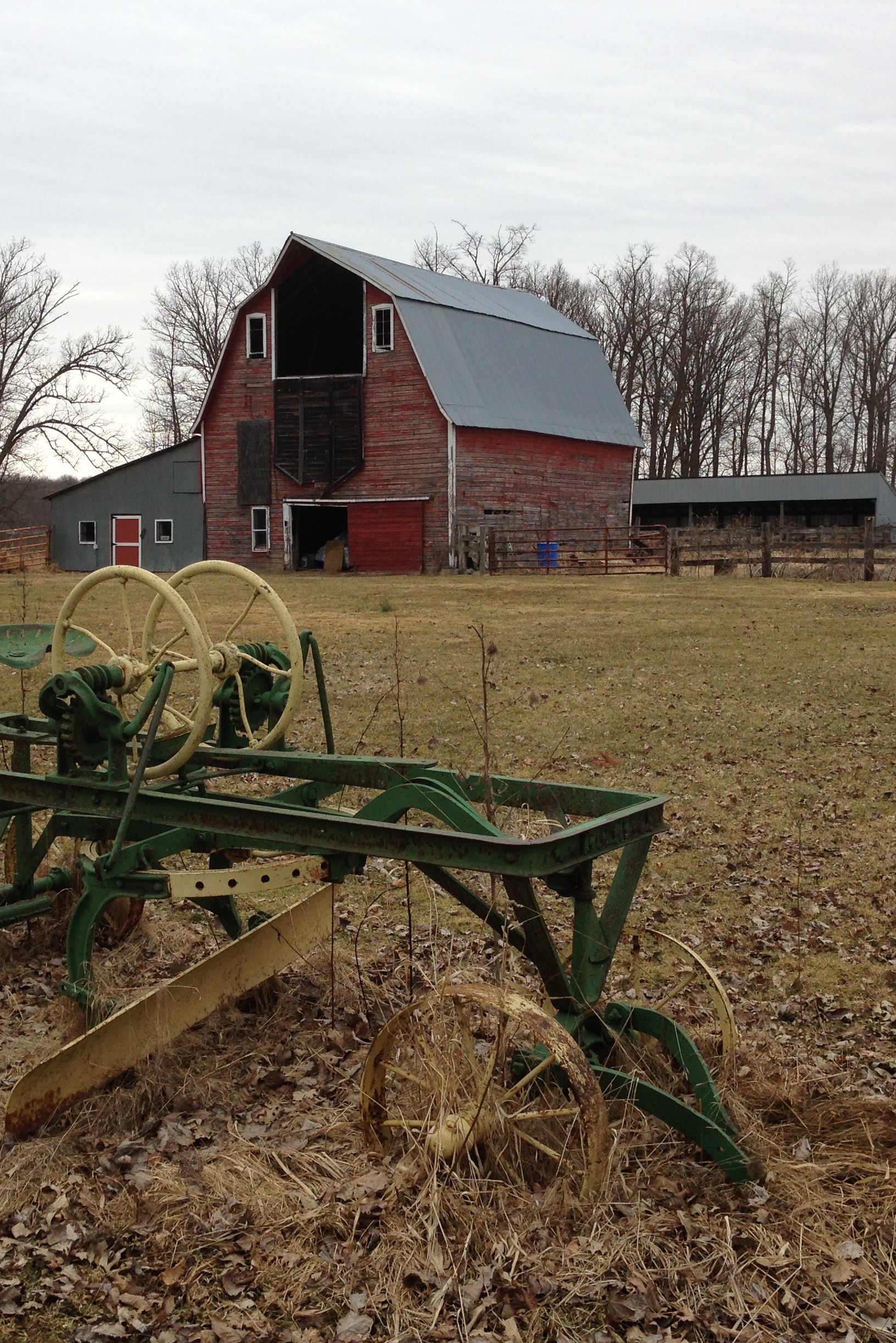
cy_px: 675
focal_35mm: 46
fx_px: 1717
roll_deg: +0.0
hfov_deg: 29.2
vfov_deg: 42.7
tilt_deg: -6.0
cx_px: 378
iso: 50
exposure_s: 1/493
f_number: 2.4
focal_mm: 4.12
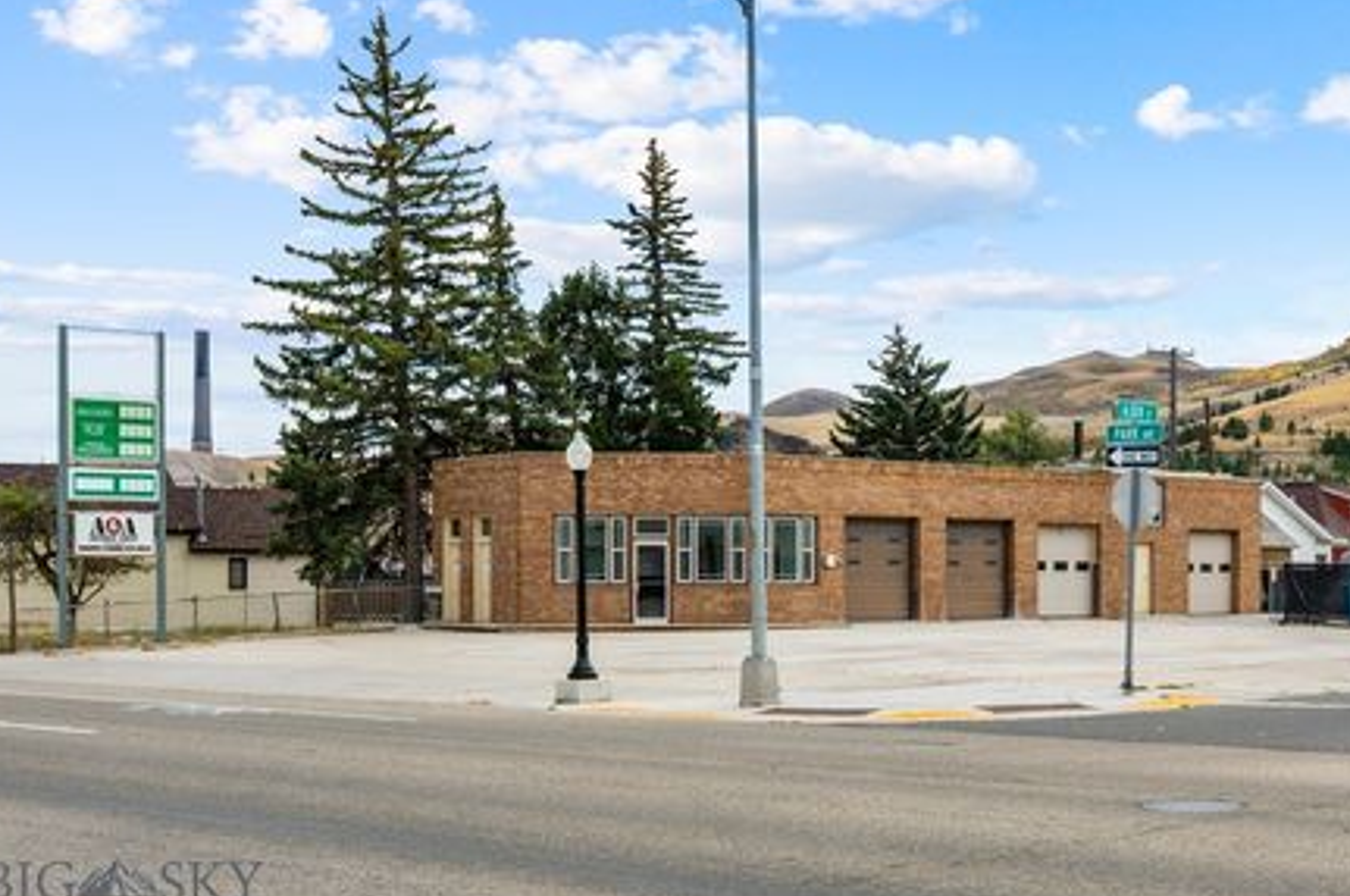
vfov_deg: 36.8
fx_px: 1348
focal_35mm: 36
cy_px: 429
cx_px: 749
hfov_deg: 53.1
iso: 320
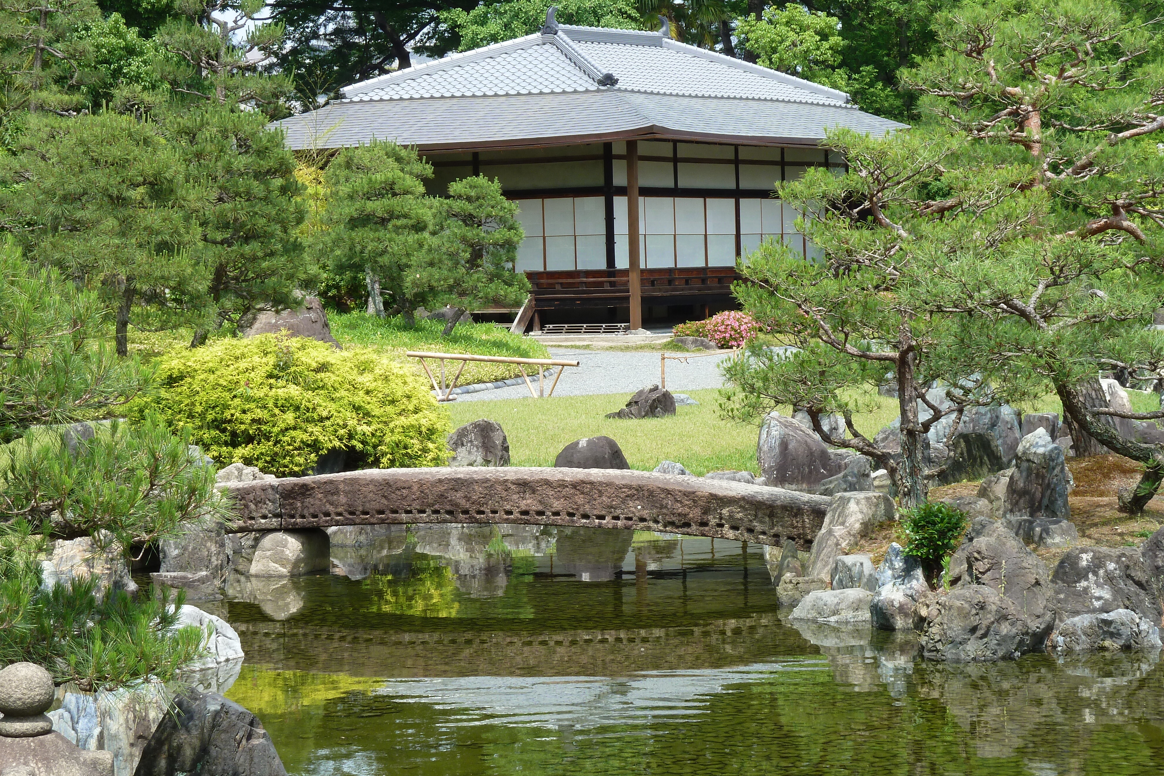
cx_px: 581
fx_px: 3039
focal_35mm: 94
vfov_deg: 14.5
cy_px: 419
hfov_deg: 21.7
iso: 80
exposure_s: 1/250
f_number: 4.3
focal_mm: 14.7
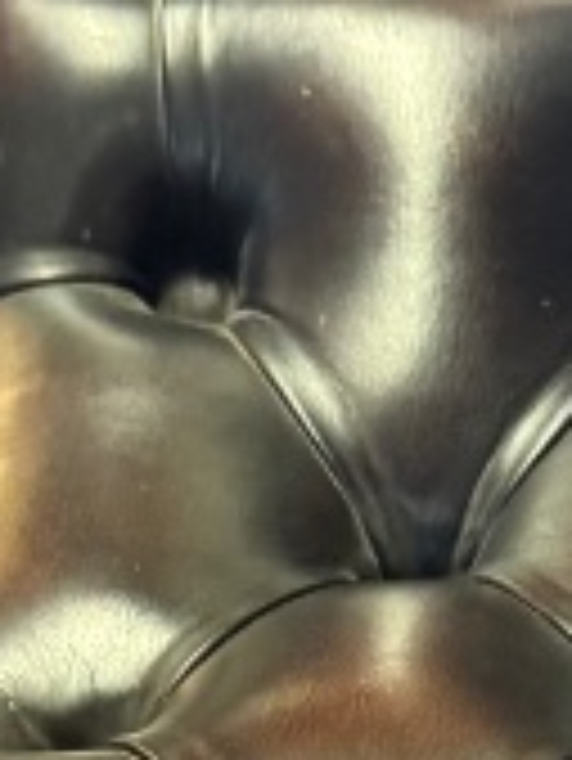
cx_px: 761
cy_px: 1381
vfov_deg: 10.9
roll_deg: -1.8
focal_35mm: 170
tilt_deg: -32.2
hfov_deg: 8.6
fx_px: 3741
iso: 640
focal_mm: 6.76
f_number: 1.78
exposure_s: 1/50
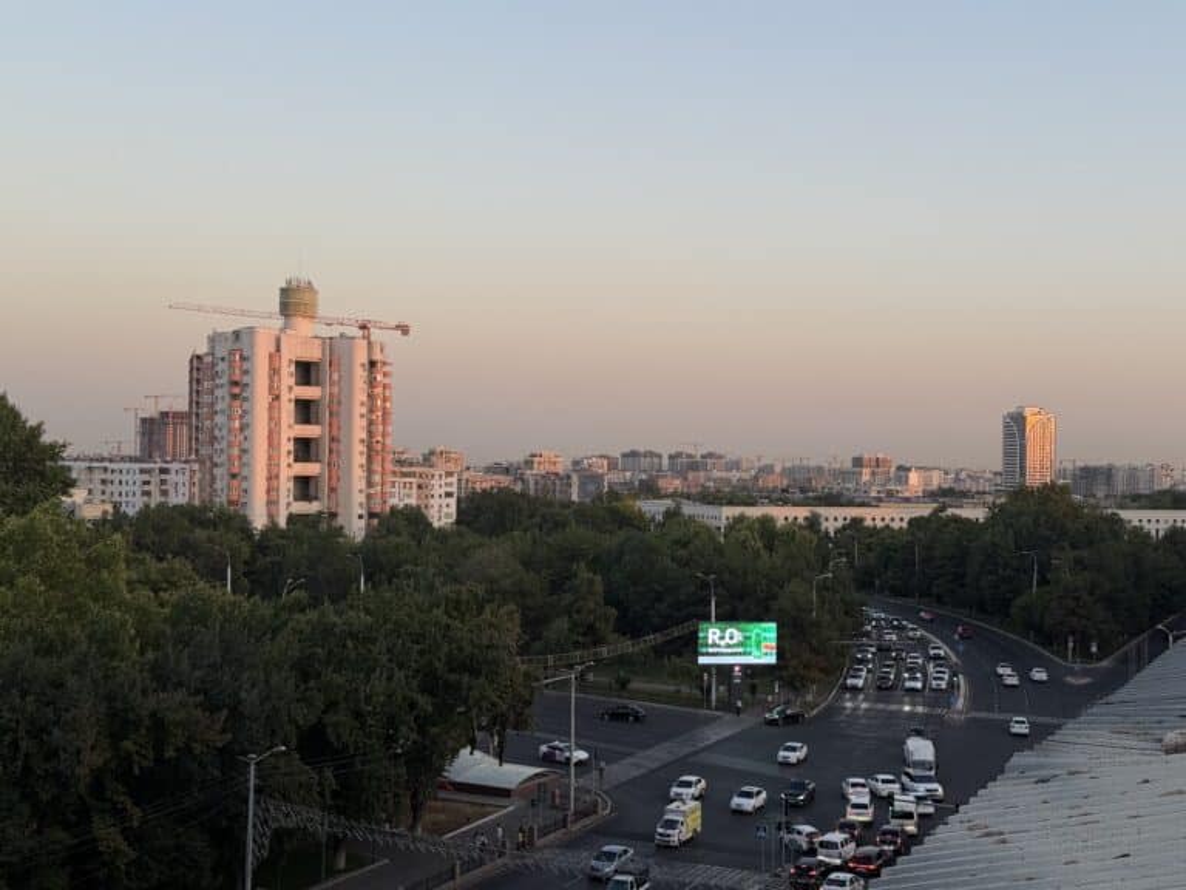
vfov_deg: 30.3
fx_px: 1645
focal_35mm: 48
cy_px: 445
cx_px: 593
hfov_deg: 39.7
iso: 64
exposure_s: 1/379
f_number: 1.78
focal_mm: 6.76
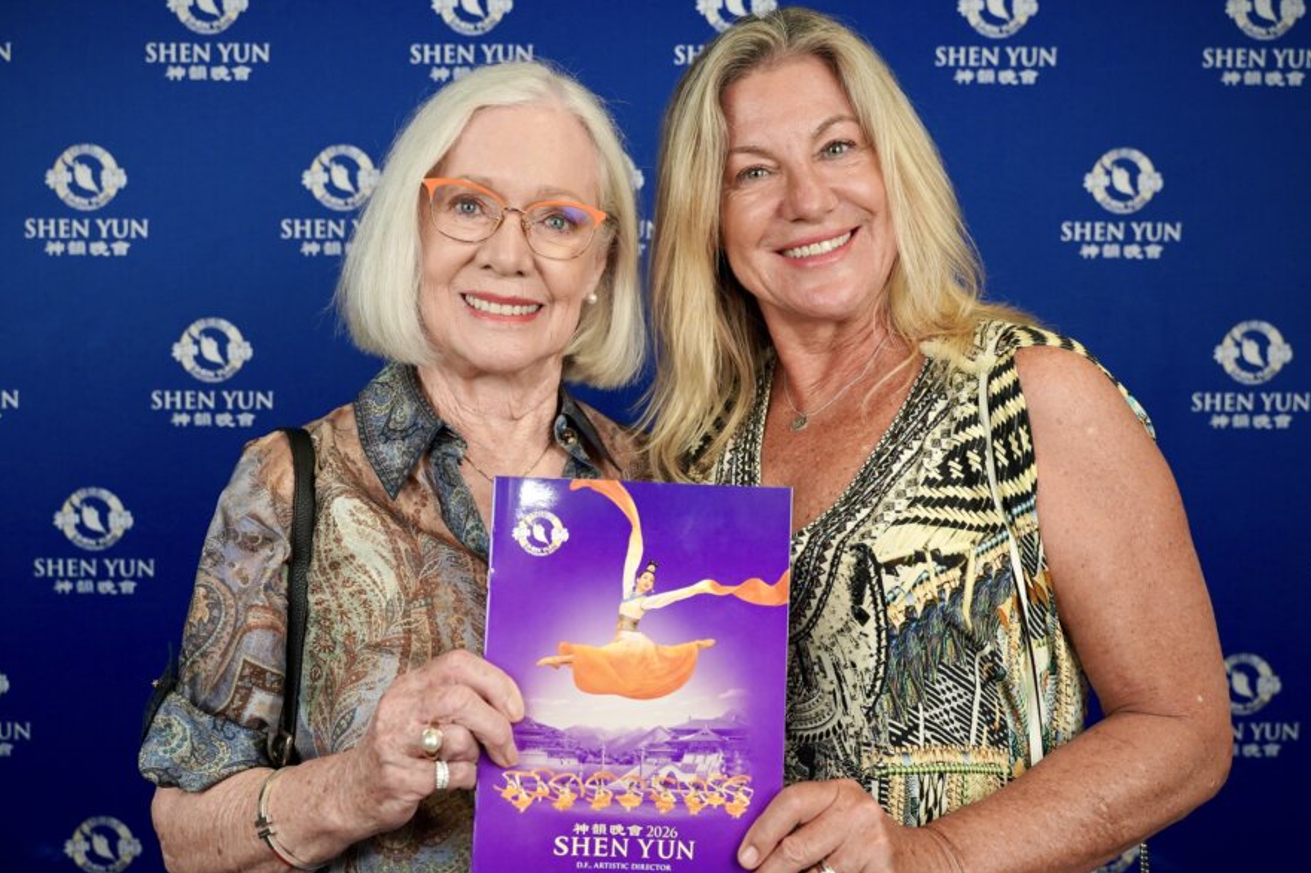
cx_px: 635
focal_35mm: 38
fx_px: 1383
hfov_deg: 50.7
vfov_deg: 35.0
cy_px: 461
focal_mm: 31
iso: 1600
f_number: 4.5
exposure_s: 1/160
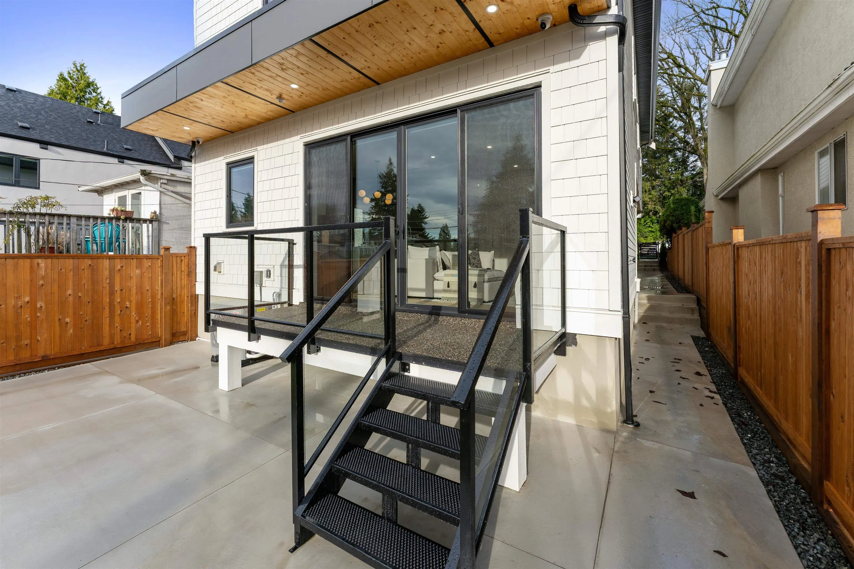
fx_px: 346
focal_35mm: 15
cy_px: 284
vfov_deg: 78.8
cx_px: 427
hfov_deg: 101.9
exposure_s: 1/200
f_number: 8
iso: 125
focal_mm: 14.6
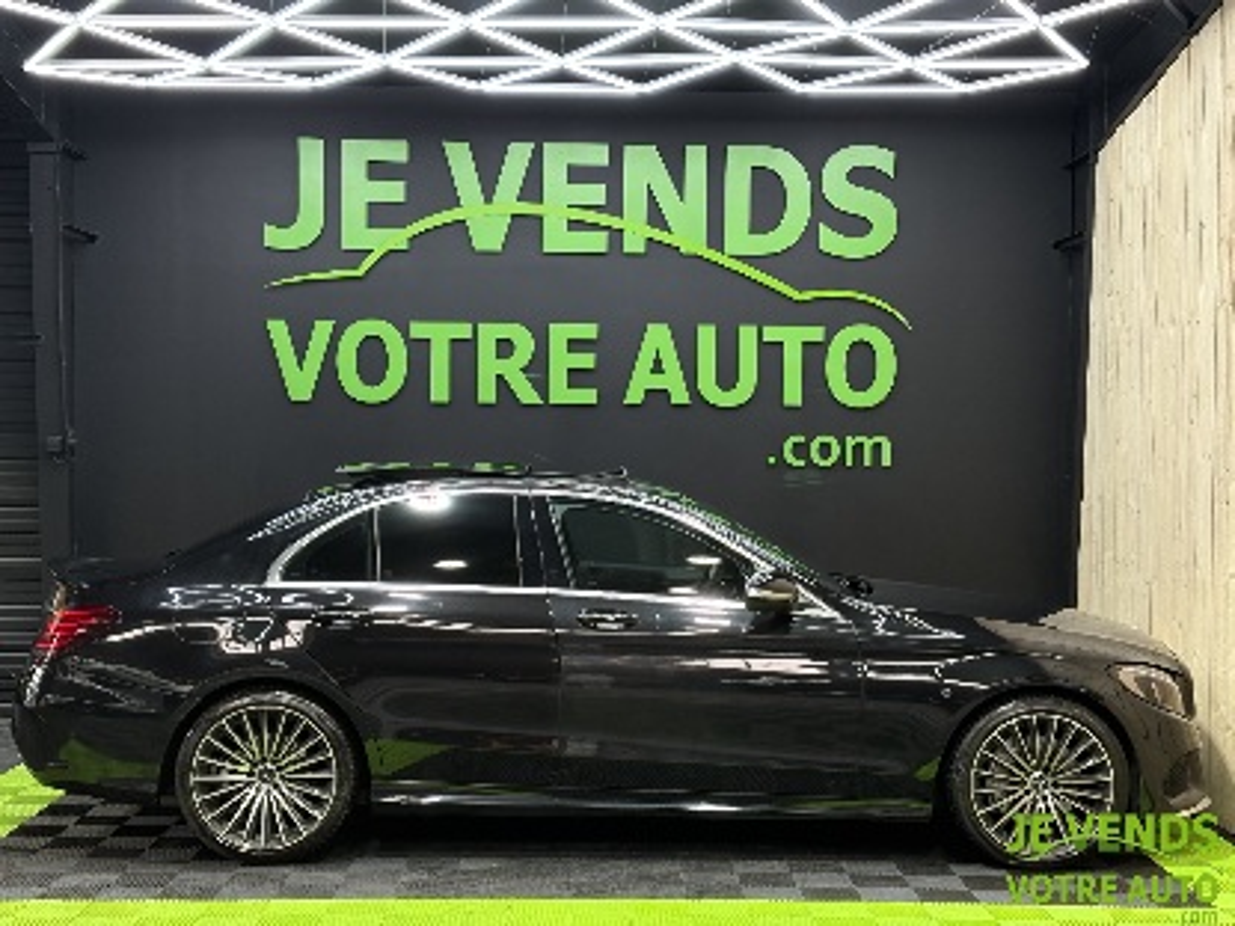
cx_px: 618
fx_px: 1855
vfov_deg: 28.0
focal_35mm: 52
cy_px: 463
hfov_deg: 36.8
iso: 100
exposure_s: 1/100
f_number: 1.6
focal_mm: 5.96
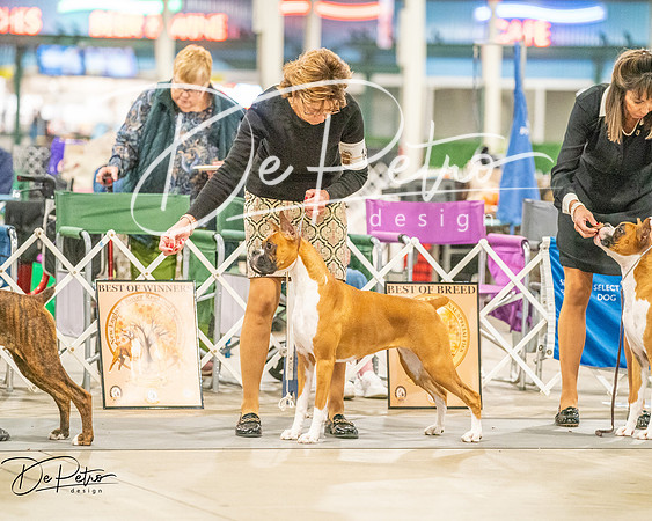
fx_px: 3367
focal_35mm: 175
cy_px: 260
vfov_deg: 8.8
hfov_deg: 11.1
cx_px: 326
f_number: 3.5
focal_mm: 155
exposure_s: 1/250
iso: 6400
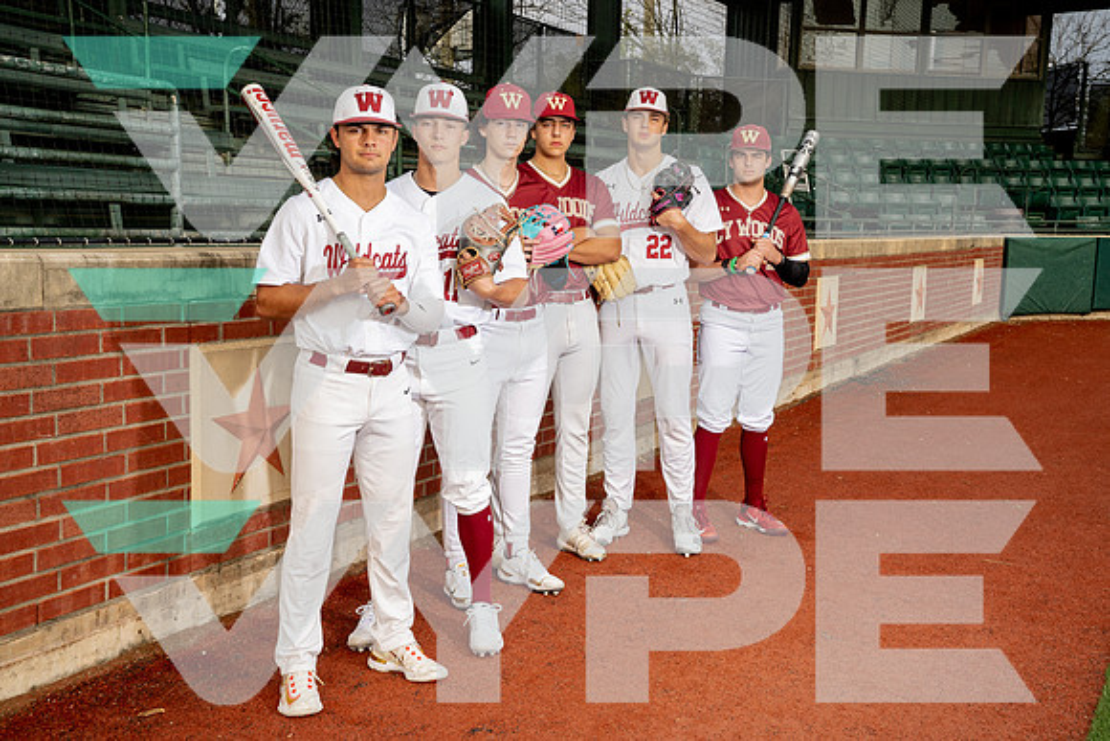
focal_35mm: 41
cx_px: 555
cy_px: 370
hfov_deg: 47.4
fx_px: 1264
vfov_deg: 32.6
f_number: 11
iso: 400
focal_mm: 41
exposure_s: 1/250
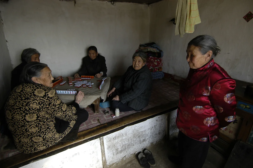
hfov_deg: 90.0
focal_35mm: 18
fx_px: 126
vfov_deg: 67.3
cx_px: 126
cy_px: 84
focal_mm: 12
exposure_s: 1/60
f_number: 4
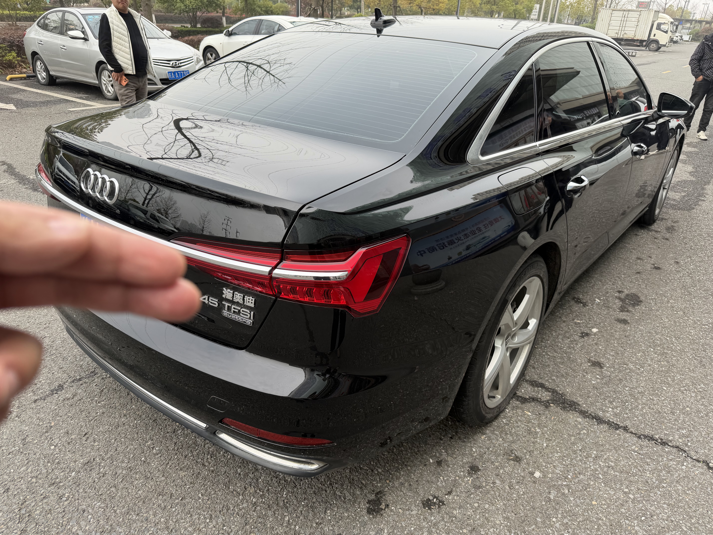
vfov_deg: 56.8
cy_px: 268
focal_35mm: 24
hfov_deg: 71.6
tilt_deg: -26.5
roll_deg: -2.5
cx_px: 356
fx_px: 494
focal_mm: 6.76
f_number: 1.78
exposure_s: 1/532
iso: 80
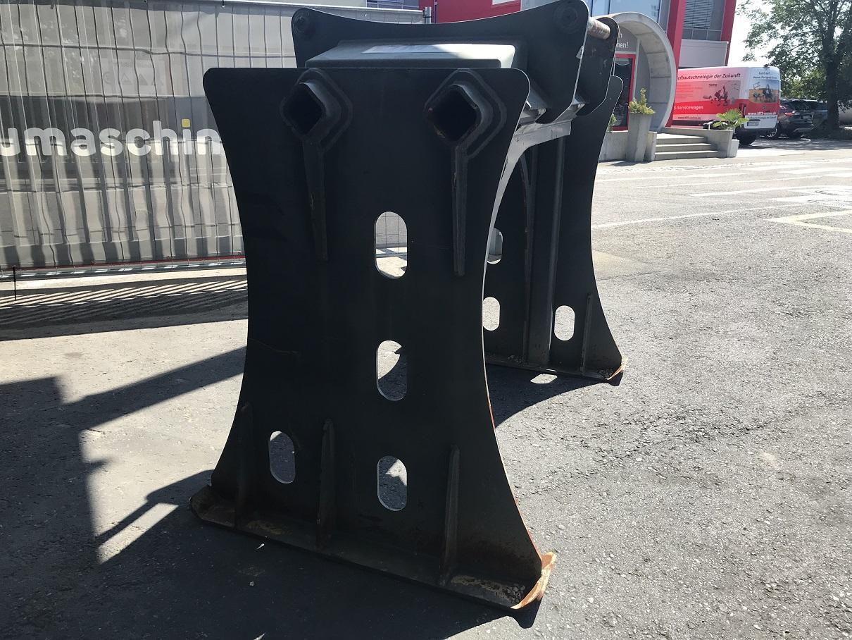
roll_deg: -0.2
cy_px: 320
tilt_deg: -17.1
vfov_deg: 49.8
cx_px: 426
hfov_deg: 63.4
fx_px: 689
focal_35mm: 28
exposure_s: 1/840
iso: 20
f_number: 1.8
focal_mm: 3.99
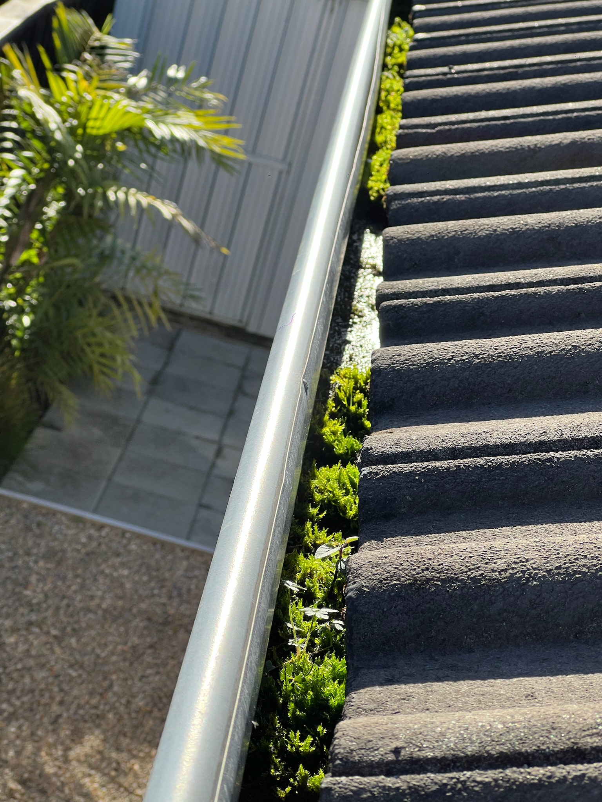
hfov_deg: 19.1
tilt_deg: -20.5
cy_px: 401
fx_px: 1785
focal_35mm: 77
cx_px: 301
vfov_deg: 25.3
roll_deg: -16.5
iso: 32
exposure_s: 1/294
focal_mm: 9
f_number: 2.8
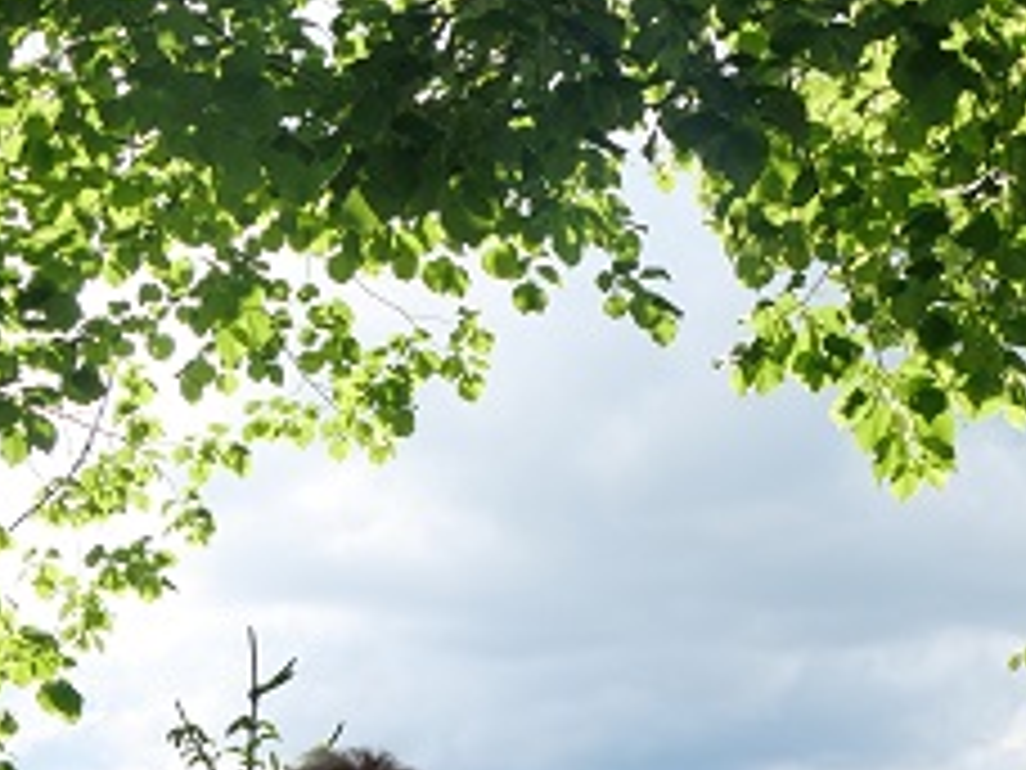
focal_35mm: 118
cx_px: 936
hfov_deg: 16.5
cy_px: 883
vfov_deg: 12.3
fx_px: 3497
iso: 200
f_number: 5.6
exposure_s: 1/200
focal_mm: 21
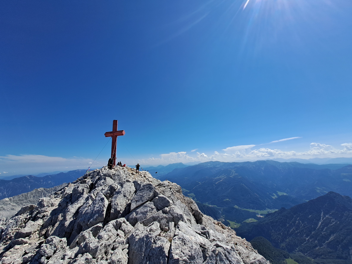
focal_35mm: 13
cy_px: 132
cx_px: 176
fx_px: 132
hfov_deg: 106.2
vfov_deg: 89.9
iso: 40
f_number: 2.2
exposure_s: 1/2174
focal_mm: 1.42
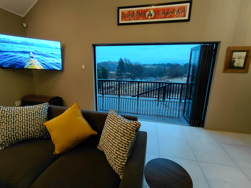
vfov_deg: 78.1
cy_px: 94
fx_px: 116
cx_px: 126
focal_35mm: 16
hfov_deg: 94.5
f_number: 2.2
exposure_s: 1/50
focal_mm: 1.64
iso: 320
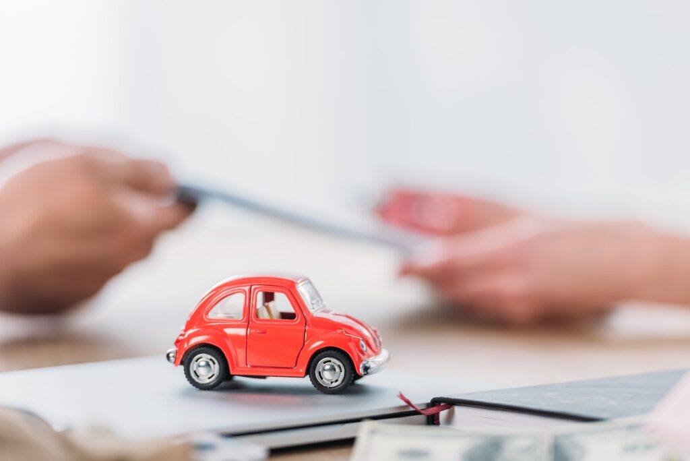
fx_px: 3835
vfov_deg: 6.9
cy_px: 230
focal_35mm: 200
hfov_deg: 10.3
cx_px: 345
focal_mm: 200
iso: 125
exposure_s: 1/200
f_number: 4
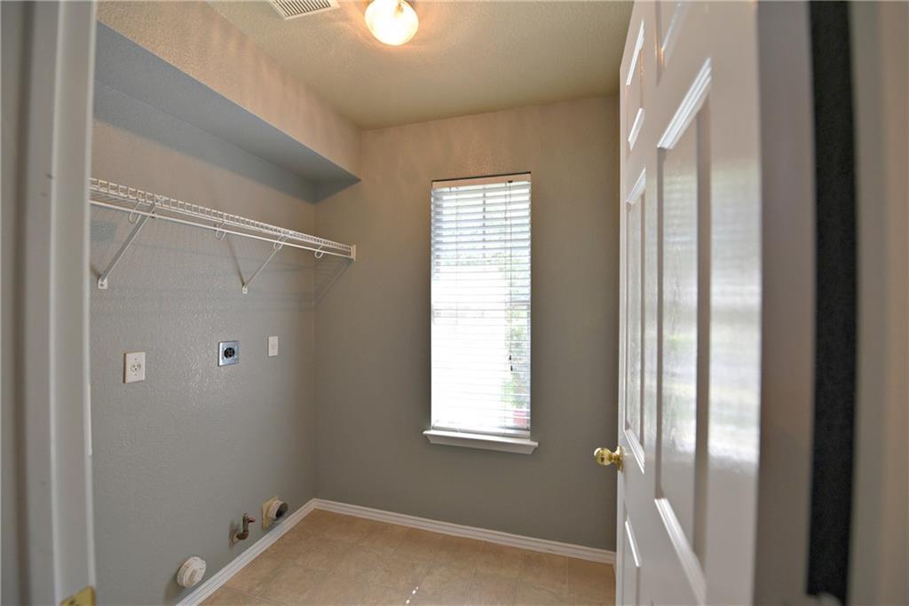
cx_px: 454
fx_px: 354
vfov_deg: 81.2
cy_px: 303
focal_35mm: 14
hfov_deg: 104.2
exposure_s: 1/80
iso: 400
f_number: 4.5
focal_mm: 14
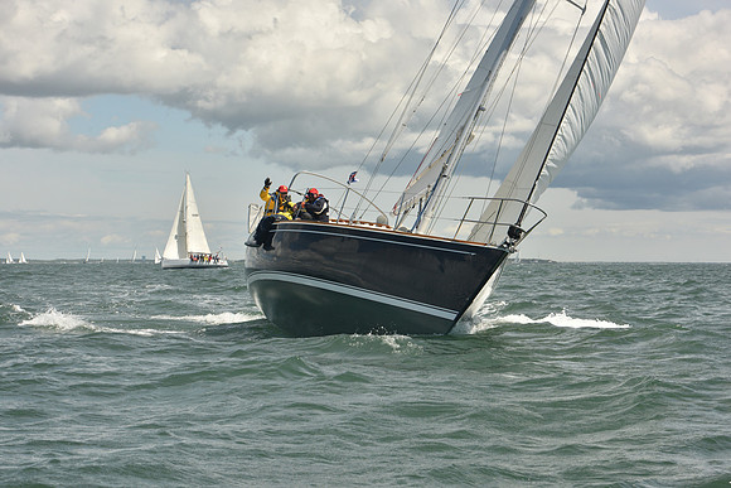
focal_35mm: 95
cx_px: 366
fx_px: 1929
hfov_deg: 21.5
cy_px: 244
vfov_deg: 14.4
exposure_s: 1/800
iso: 320
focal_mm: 95
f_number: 13
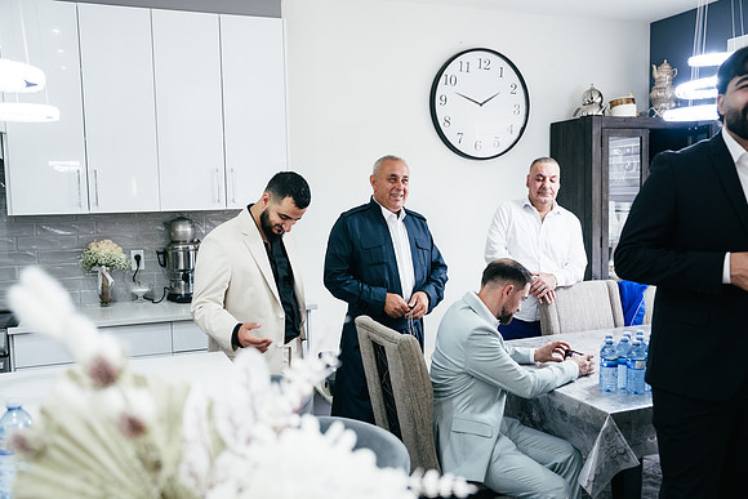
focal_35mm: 33
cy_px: 250
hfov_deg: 57.2
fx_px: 686
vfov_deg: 40.0
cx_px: 374
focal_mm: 33
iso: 1250
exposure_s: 1/160
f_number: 2.8
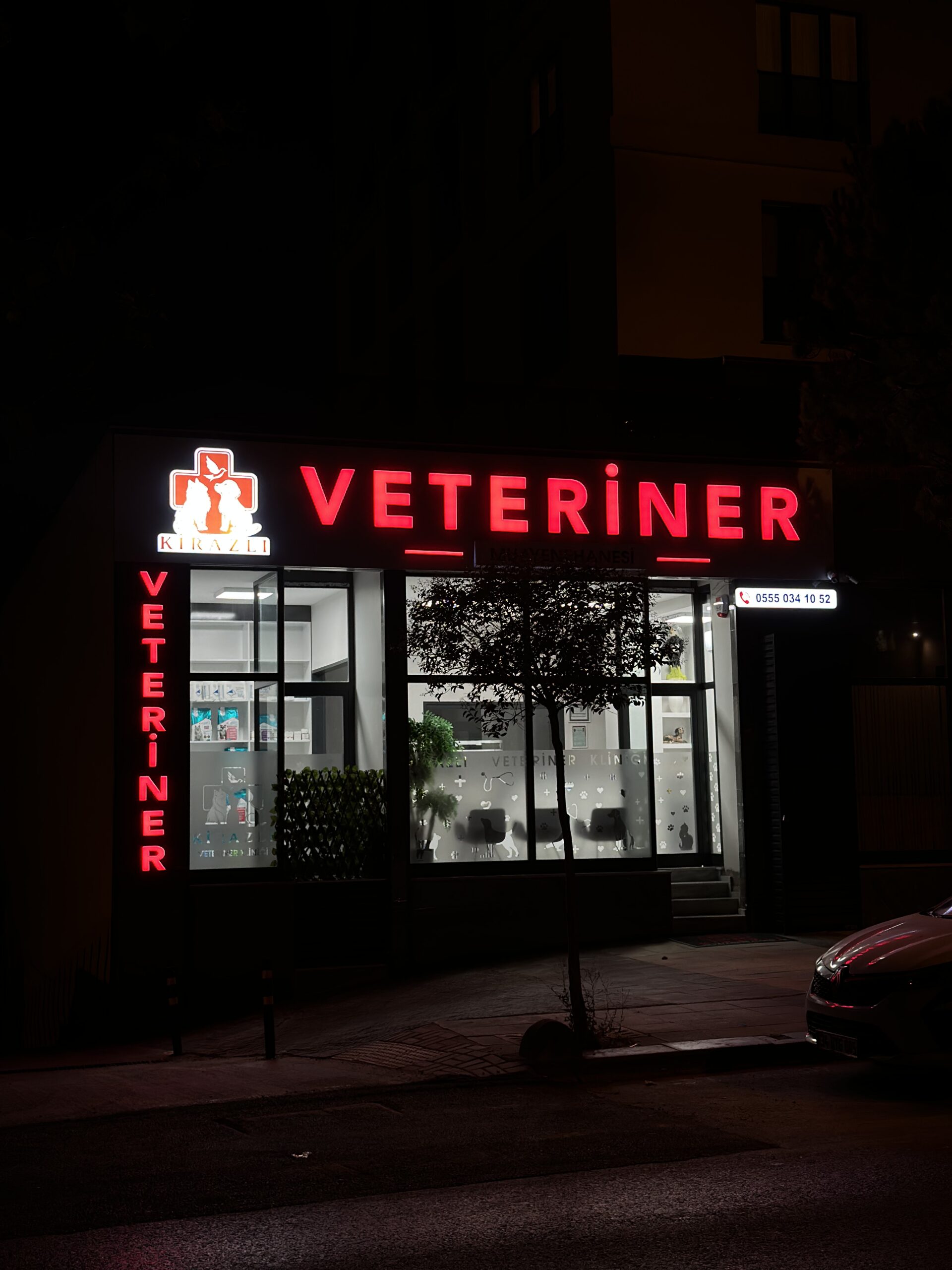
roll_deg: +0.6
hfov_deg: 30.3
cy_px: 635
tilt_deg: +5.7
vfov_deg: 39.7
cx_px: 476
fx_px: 1760
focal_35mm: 48
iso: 80
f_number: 1.78
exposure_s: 1/50
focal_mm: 6.86
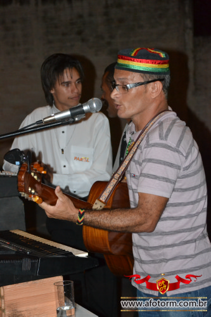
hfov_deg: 12.2
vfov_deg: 18.2
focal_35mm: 112
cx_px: 106
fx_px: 990
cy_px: 158
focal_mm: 75
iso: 3200
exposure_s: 1/60
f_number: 5.3
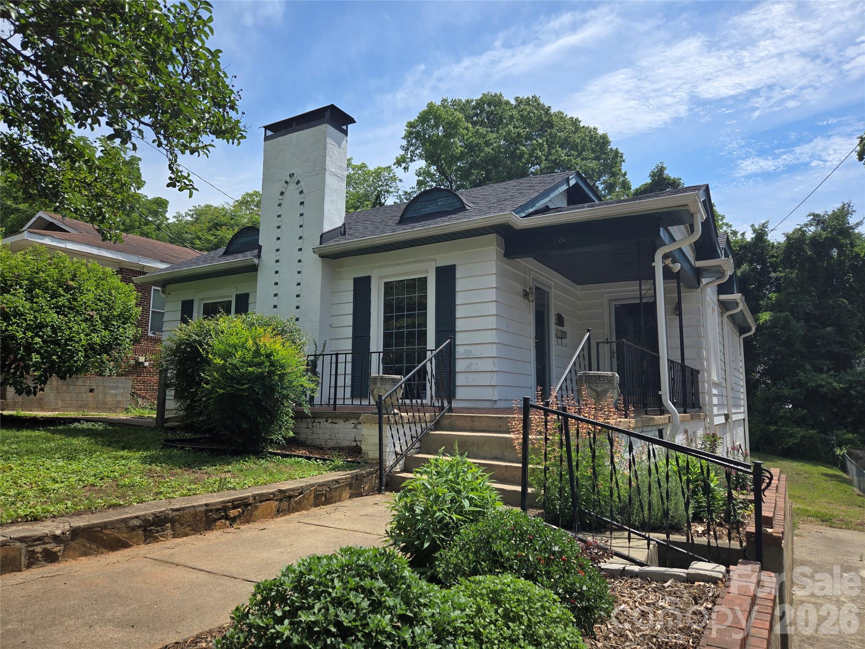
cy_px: 324
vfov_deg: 58.9
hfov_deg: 73.9
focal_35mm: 23
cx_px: 432
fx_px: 575
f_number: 1.8
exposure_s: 1/1874
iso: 25
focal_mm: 5.4
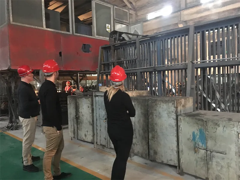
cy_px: 90
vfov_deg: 48.2
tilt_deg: -2.0
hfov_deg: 61.7
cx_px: 120
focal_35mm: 29
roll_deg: +1.8
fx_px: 201
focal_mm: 4.15
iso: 640
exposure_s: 1/17
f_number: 2.2
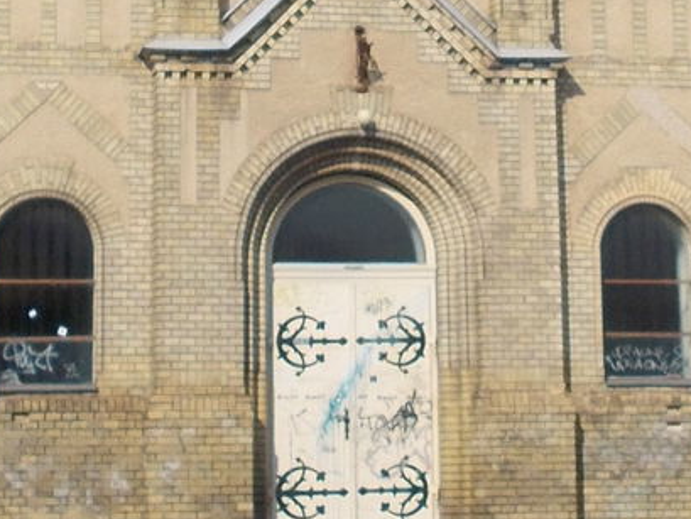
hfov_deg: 16.1
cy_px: -59
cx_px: 438
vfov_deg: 12.0
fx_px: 2436
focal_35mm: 122
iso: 80
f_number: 8
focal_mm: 4.6
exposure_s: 1/250
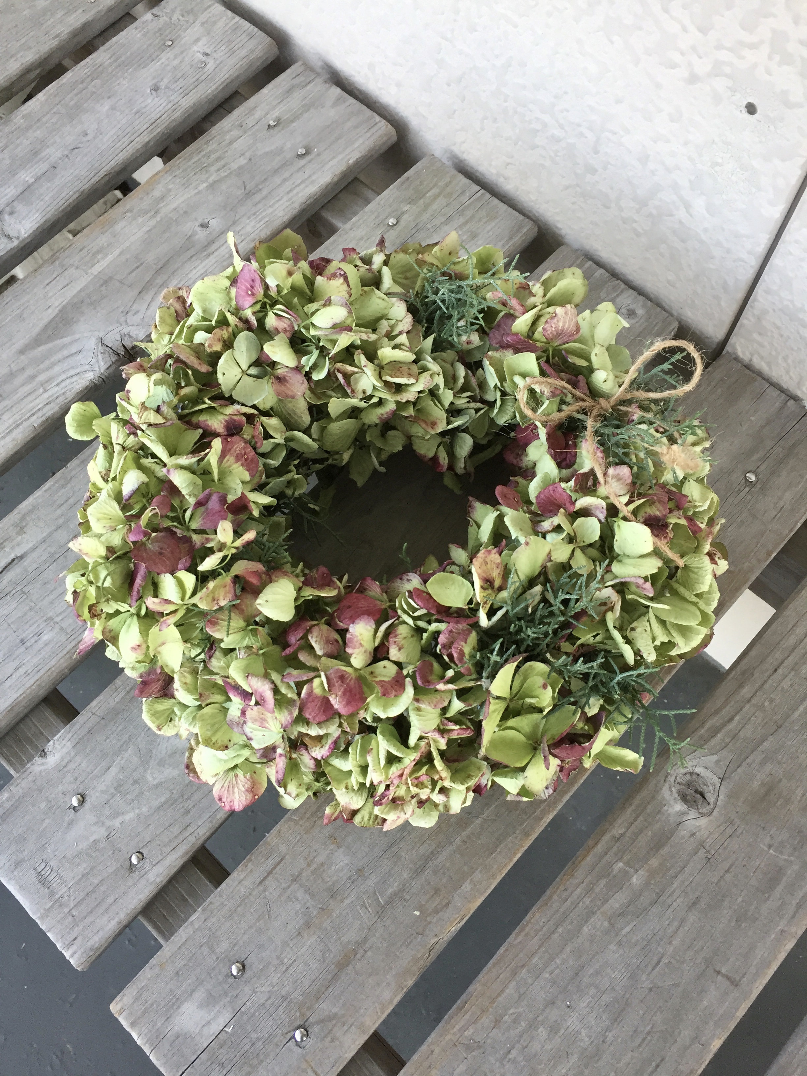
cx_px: 404
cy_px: 538
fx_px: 901
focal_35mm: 29
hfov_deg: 48.2
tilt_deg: -69.2
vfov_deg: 61.7
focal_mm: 4.15
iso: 32
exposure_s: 1/30
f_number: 2.2
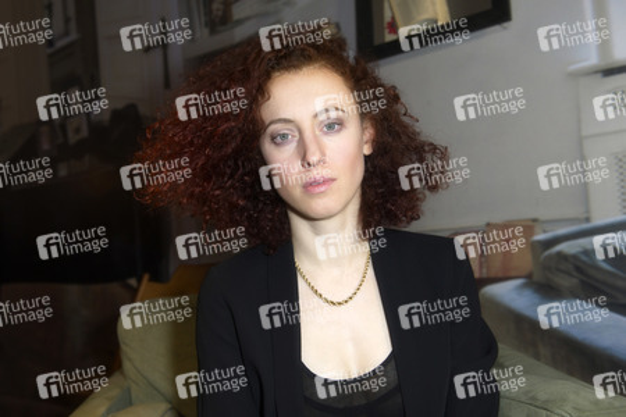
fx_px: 591
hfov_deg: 55.8
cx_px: 313
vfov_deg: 38.9
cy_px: 208
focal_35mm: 34
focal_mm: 34
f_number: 4.5
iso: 1000
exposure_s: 1/125
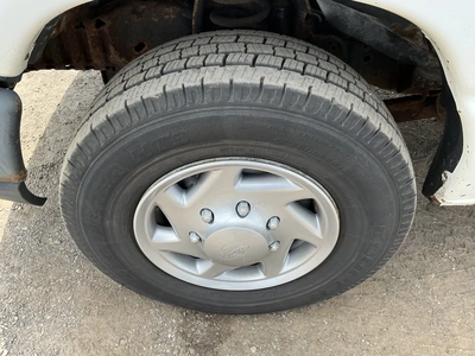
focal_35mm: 28
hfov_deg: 63.4
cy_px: 178
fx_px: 384
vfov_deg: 49.7
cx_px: 238
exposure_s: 1/291
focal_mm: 3
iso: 25
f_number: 1.8
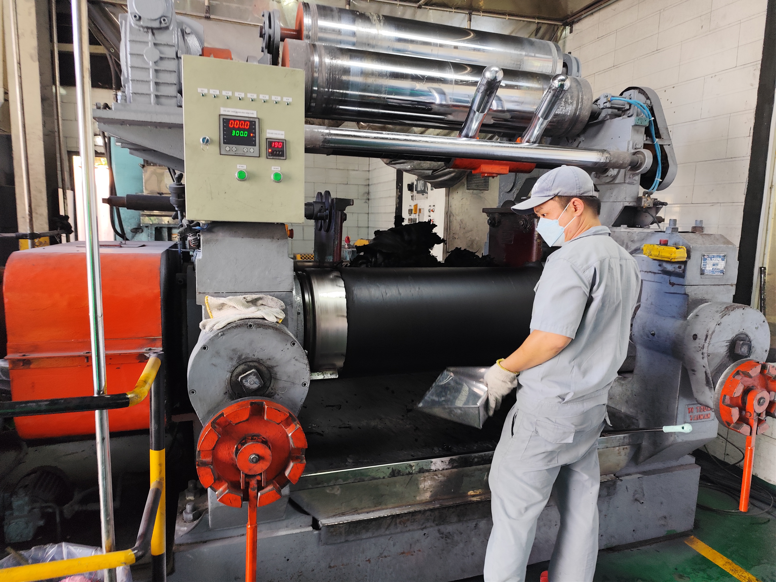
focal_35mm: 23
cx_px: 388
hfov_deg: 73.9
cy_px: 291
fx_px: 516
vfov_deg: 58.9
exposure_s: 1/50
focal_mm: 6.14
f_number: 1.65
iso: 250
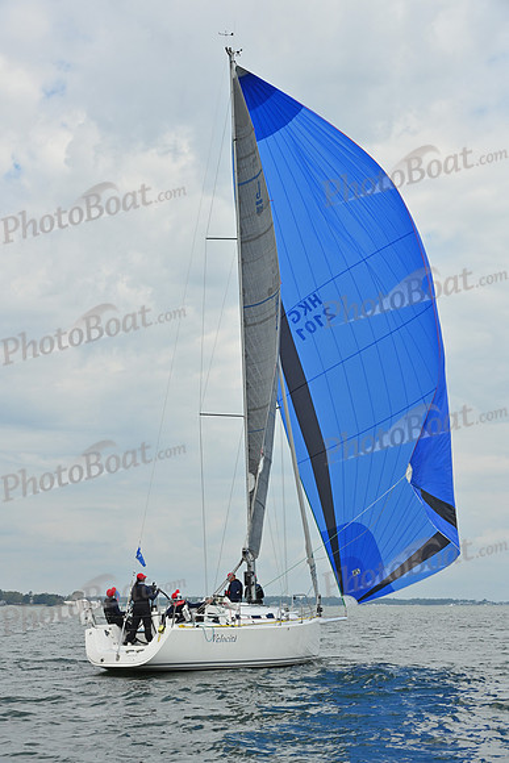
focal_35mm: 70
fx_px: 1484
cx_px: 254
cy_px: 382
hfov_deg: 19.5
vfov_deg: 28.8
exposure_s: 1/1250
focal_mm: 70
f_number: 10
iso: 320
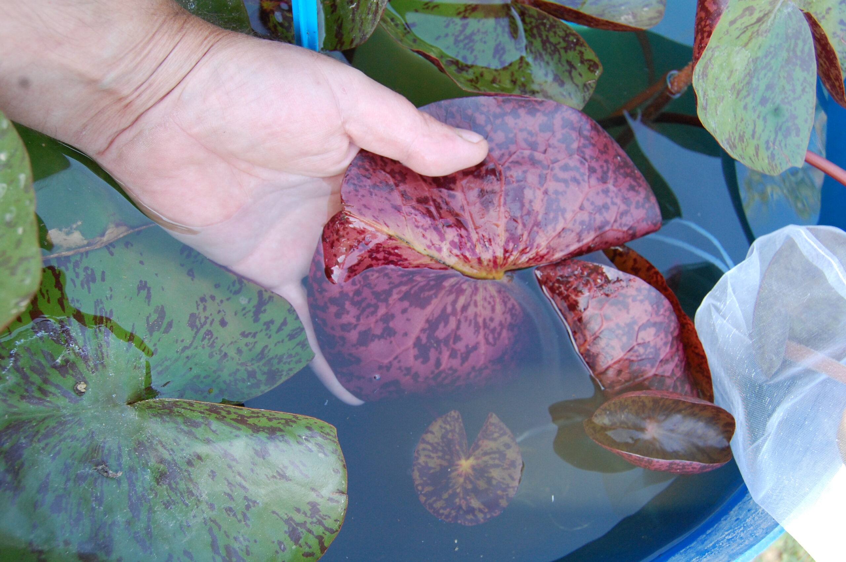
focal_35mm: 34
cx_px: 423
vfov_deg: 38.3
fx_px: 810
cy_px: 281
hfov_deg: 55.1
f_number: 6.3
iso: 800
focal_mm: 23
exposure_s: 1/160
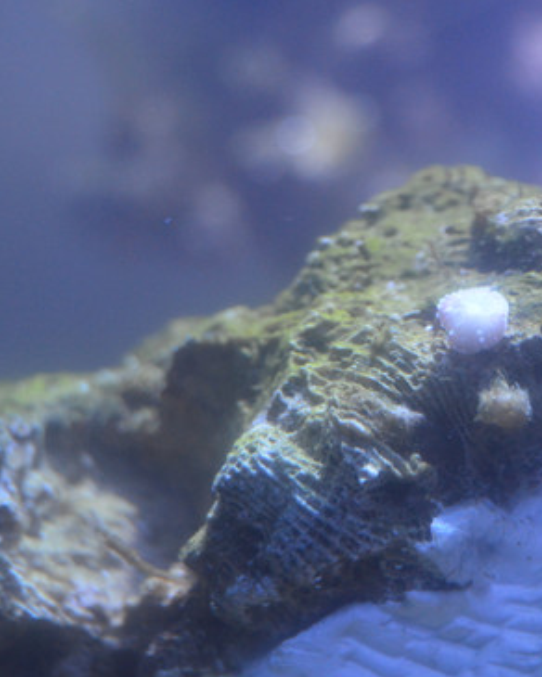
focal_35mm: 136
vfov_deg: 14.2
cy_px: 334
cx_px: 460
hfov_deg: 11.3
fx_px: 2723
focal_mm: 55
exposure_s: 1/60
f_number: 5.6
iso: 1400
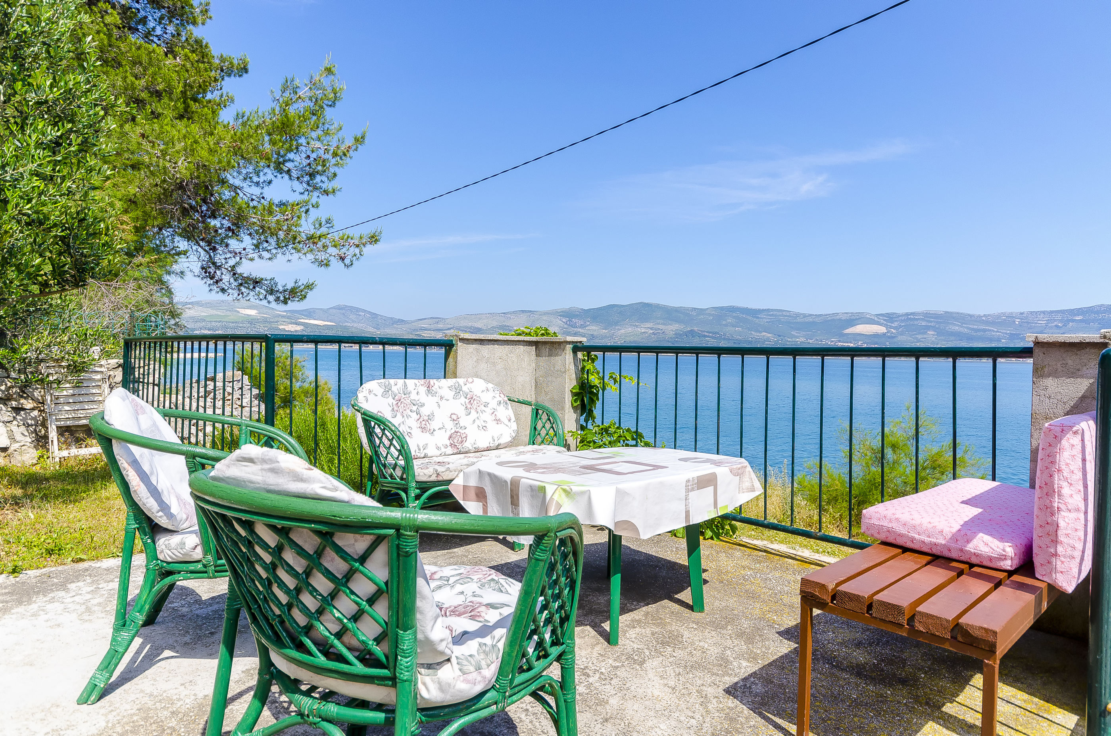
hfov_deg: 81.3
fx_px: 647
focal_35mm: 21
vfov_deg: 59.3
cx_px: 556
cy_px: 368
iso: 160
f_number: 6.3
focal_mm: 14
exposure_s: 1/1000
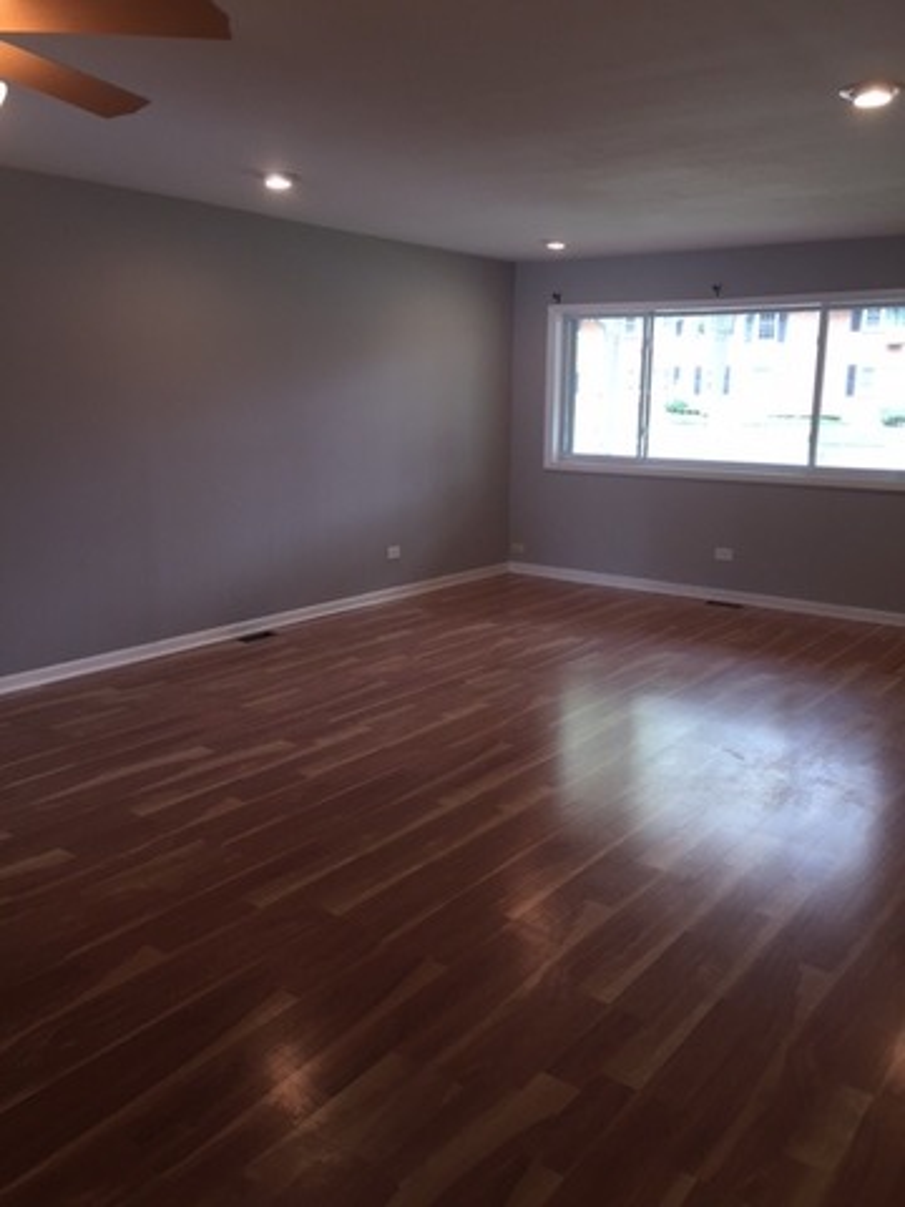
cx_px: 452
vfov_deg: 61.7
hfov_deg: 48.2
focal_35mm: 29
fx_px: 1011
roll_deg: -1.1
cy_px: 604
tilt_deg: -11.6
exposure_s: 1/30
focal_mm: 4.15
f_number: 2.2
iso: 32
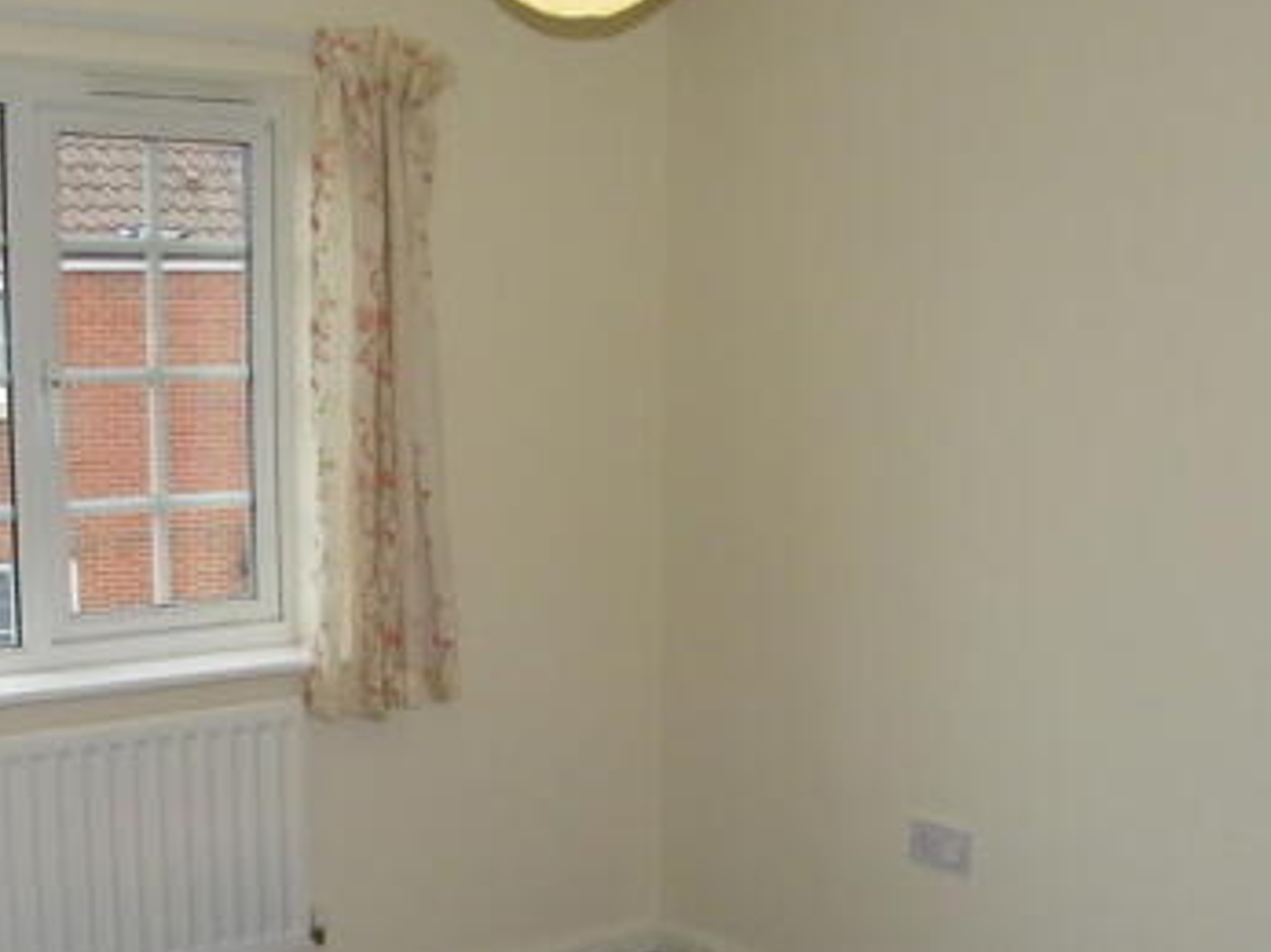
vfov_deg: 30.6
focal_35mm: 47
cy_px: 632
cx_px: 504
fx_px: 1725
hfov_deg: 40.3
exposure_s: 1/30
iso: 200
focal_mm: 5
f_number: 3.5
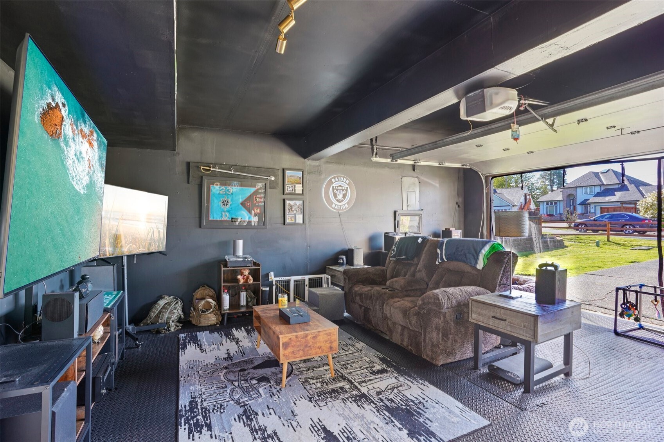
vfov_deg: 70.4
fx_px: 314
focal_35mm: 17
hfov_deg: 93.3
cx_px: 332
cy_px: 221
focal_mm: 17
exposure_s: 1/2
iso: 400
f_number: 8
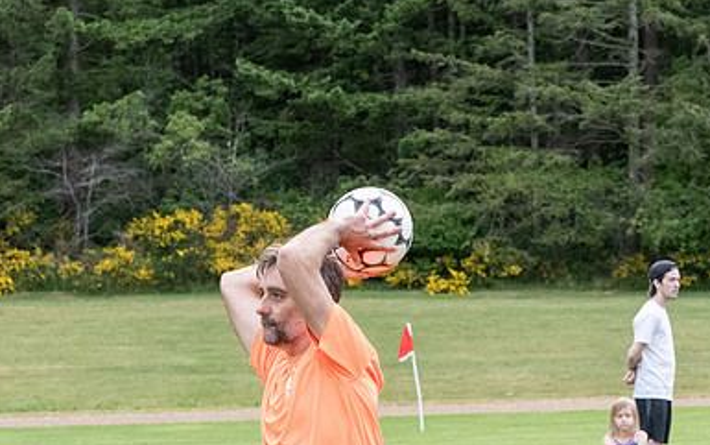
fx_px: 3213
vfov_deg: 7.9
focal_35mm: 166
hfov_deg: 12.6
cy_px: 383
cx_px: 432
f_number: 5.6
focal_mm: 52
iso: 2500
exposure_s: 1/1250
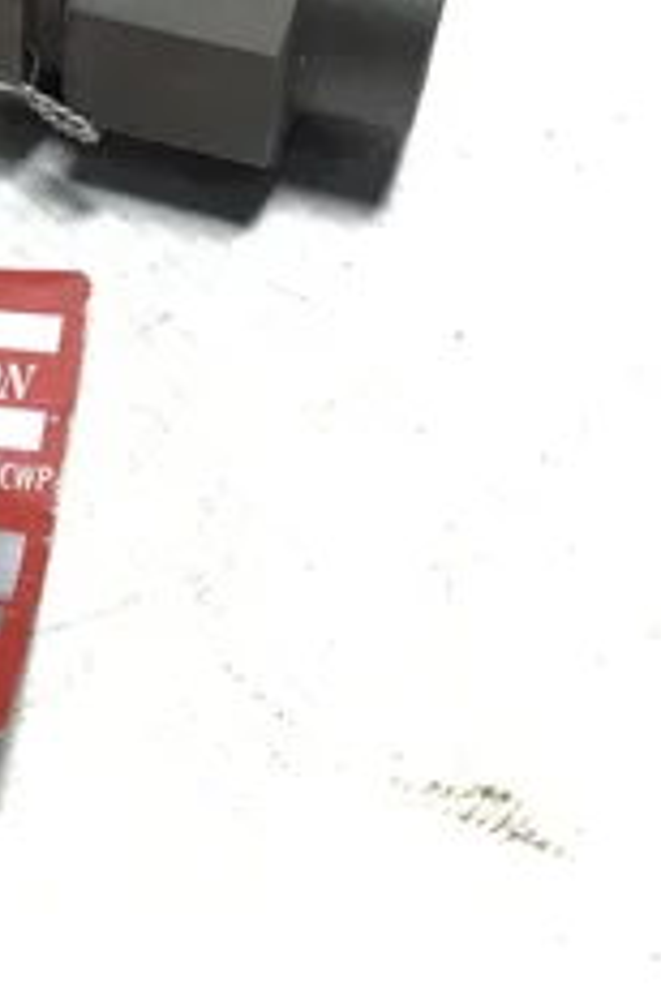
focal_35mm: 56
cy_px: 193
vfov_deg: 34.5
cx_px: 86
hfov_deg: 23.7
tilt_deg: -48.7
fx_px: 1538
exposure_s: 1/120
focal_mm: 3.3
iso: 50
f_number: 2.4
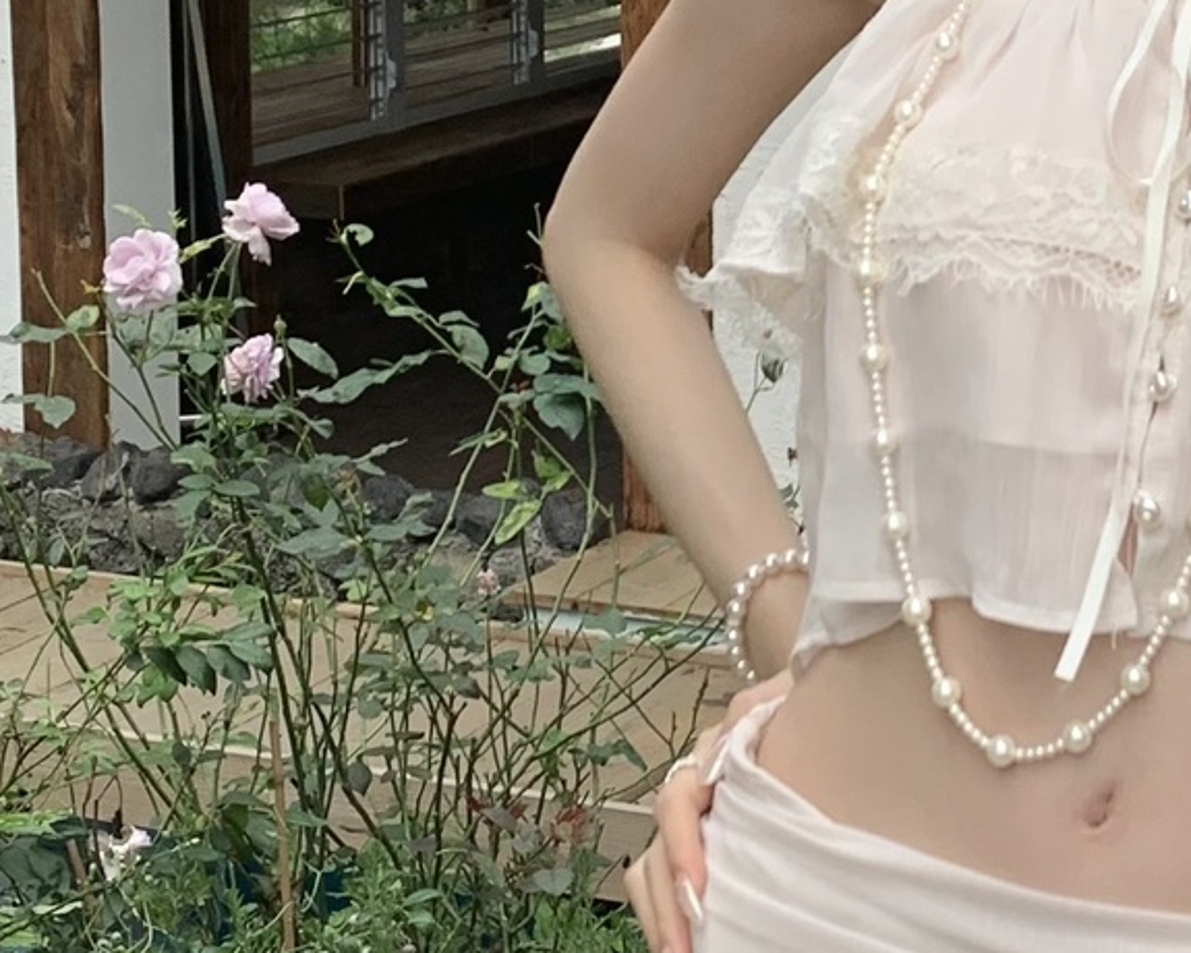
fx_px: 3736
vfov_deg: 14.3
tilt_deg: -8.3
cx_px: 1094
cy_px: 29
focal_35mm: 106
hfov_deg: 17.8
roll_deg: +0.1
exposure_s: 1/121
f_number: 1.8
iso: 80
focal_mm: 4.25
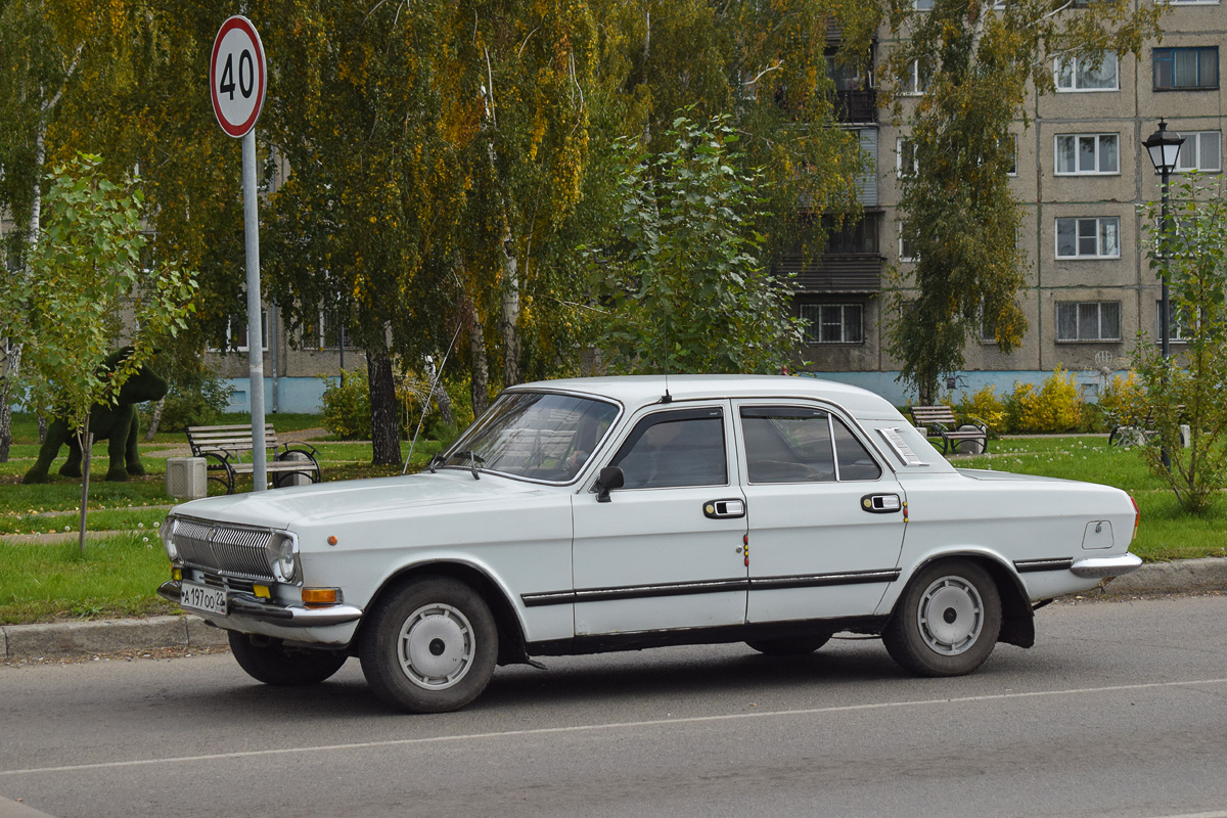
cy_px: 409
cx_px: 614
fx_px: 2658
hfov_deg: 26.0
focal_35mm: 78
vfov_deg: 17.5
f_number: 7.1
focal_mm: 52
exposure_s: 1/1250
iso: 400
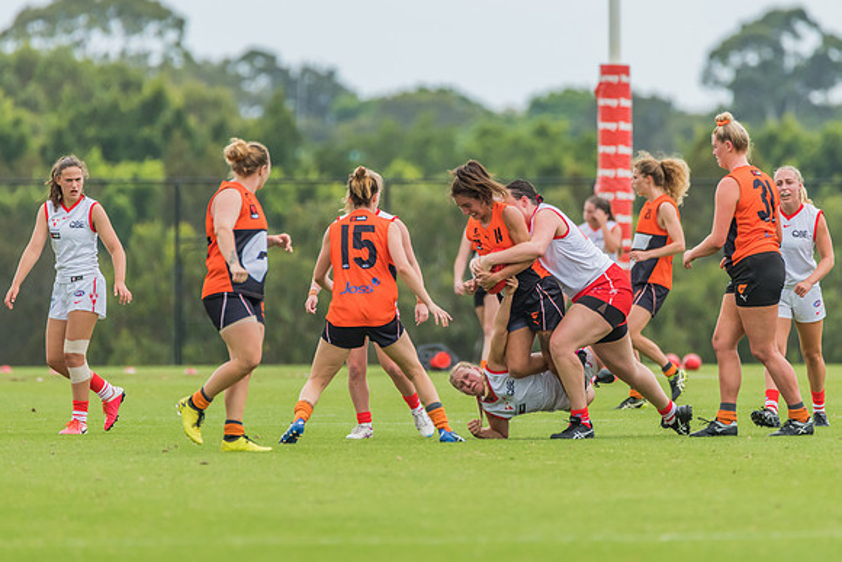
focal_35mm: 754
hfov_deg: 2.7
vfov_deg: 1.8
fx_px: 17638
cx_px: 457
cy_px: 267
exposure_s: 1/1600
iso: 1000
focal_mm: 600
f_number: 7.1
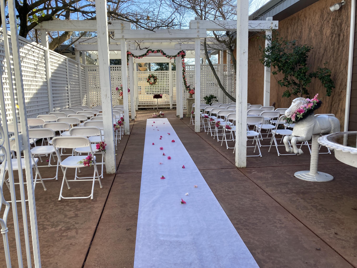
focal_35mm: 28
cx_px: 178
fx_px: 289
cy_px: 134
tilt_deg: -8.0
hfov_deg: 63.4
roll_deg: +0.2
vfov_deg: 49.7
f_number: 1.8
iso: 20
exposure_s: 1/444
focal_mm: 3.99
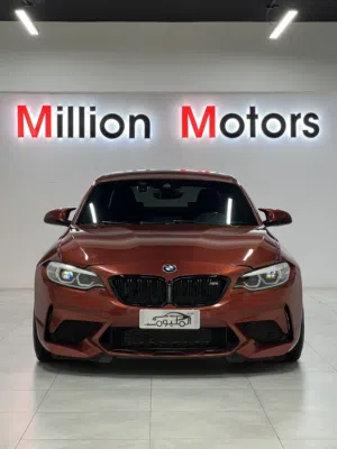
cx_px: 168
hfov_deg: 19.1
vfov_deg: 25.3
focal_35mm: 77
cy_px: 224
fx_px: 999
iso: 320
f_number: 2.8
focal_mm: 9
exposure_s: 1/50
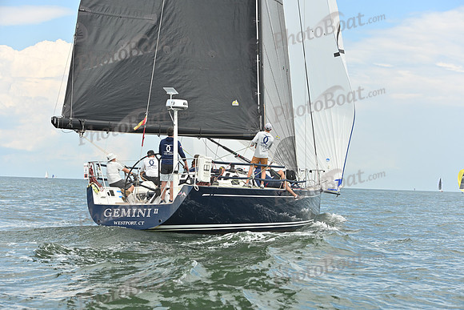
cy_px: 155
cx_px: 232
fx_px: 902
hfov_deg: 28.8
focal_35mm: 70
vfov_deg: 19.5
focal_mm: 70
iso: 320
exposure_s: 1/1600
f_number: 6.3
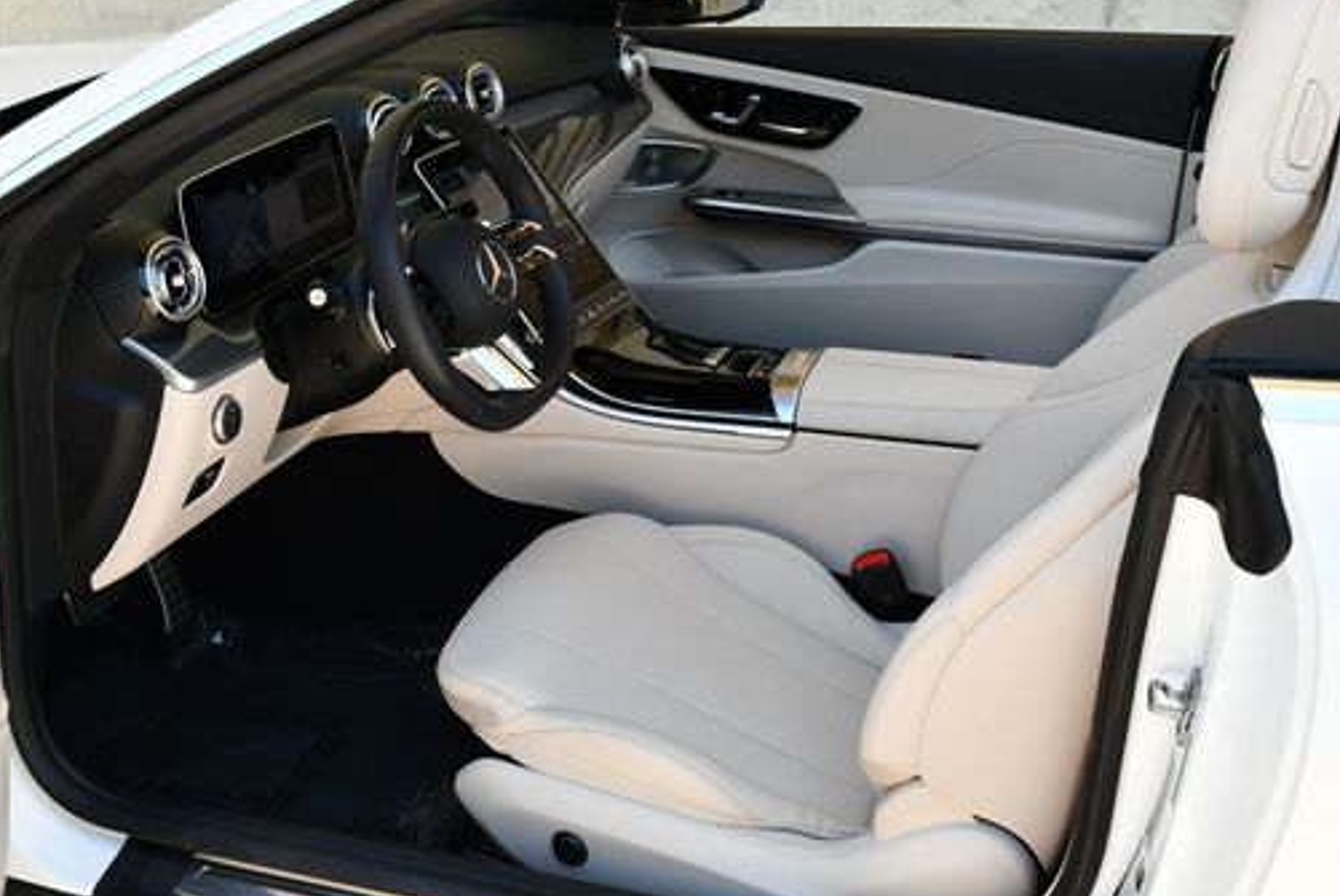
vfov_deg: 29.3
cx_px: 695
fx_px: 1714
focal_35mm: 46
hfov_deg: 42.7
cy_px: 428
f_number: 5.6
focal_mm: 18
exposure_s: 1/250
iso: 280
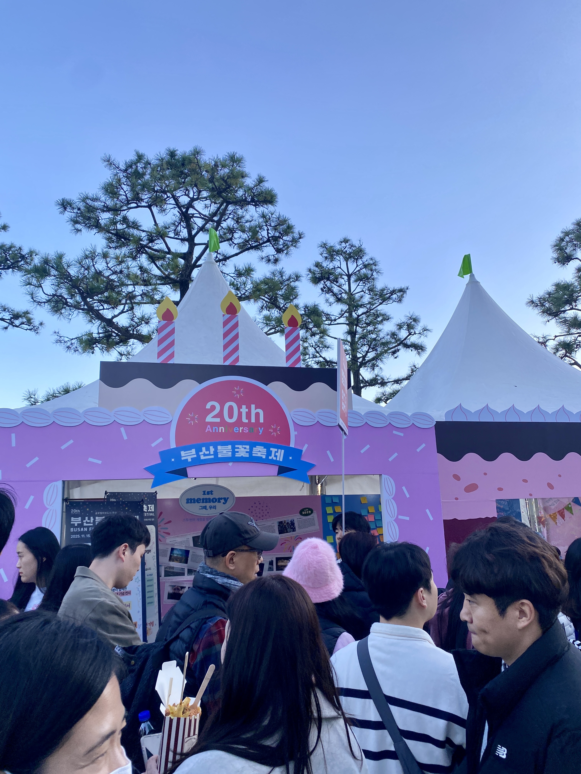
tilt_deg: +12.6
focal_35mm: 26
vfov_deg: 67.3
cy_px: 387
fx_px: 582
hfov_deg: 53.1
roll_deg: +0.2
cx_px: 290
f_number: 1.8
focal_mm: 4.25
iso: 32
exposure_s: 1/411
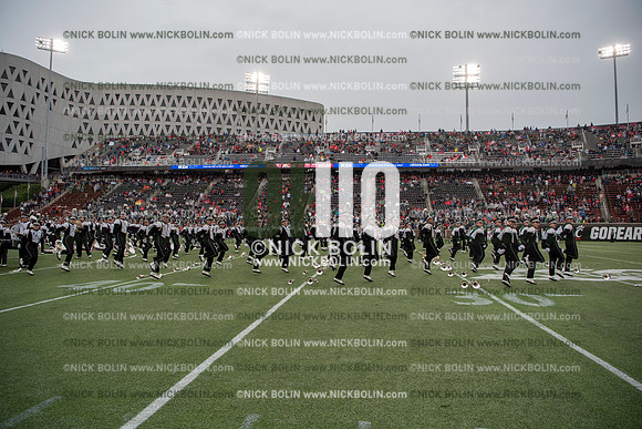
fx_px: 428
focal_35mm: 24
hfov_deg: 73.7
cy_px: 214
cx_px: 321
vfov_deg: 53.2
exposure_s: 1/800
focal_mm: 24
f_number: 3.5
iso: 250
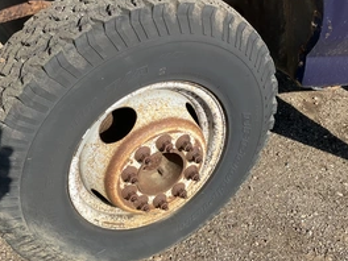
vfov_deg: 32.8
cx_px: 160
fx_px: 442
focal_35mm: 44
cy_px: 160
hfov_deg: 42.9
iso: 25
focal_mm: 3
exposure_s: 1/1035
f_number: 1.8
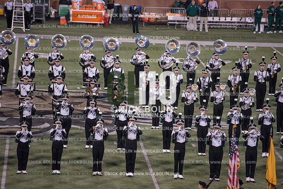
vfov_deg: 6.9
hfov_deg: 10.3
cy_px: 94
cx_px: 142
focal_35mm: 200
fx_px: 1573
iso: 5000
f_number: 3.2
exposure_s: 1/1250
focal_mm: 200
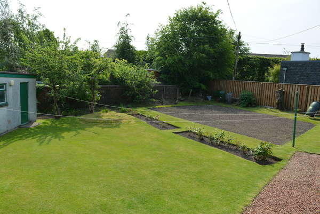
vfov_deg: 48.0
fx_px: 240
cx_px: 160
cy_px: 107
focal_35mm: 27
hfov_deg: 67.3
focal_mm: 18
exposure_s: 1/250
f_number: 8
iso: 140
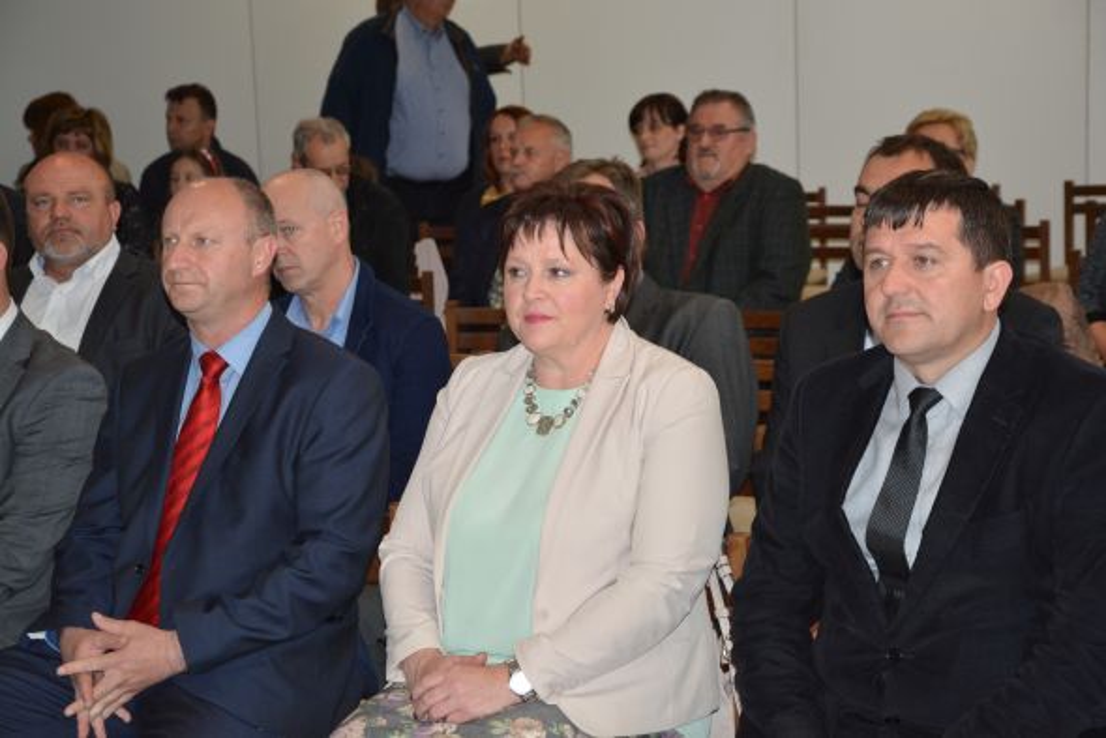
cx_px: 553
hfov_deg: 21.9
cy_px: 369
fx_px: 2858
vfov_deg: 14.7
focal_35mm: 93
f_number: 5.3
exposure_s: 1/200
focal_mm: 62
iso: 800
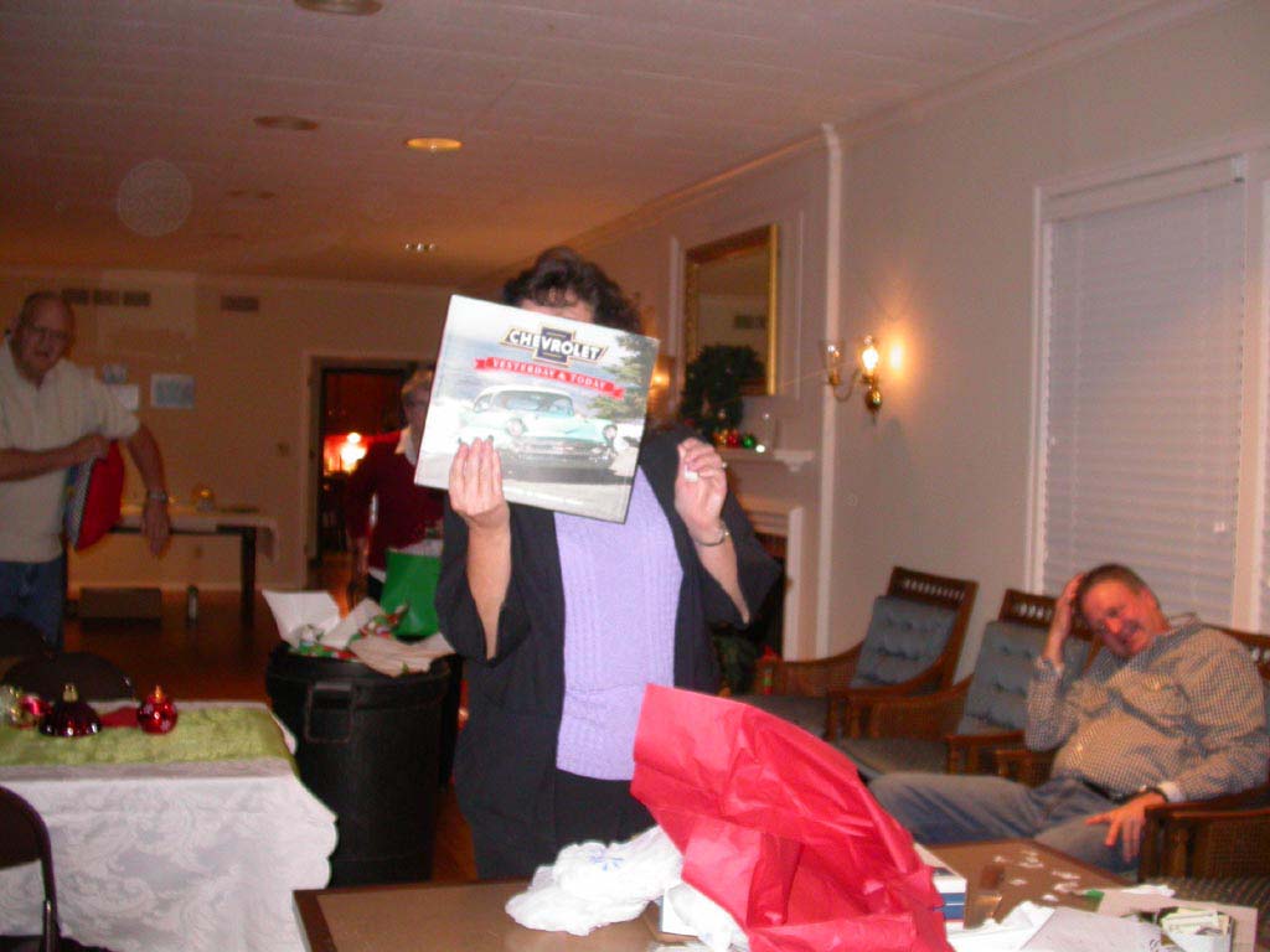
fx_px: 1394
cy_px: 476
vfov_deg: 37.7
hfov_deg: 49.0
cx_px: 635
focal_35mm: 38
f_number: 2.6
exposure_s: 1/60
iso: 200
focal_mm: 7.85
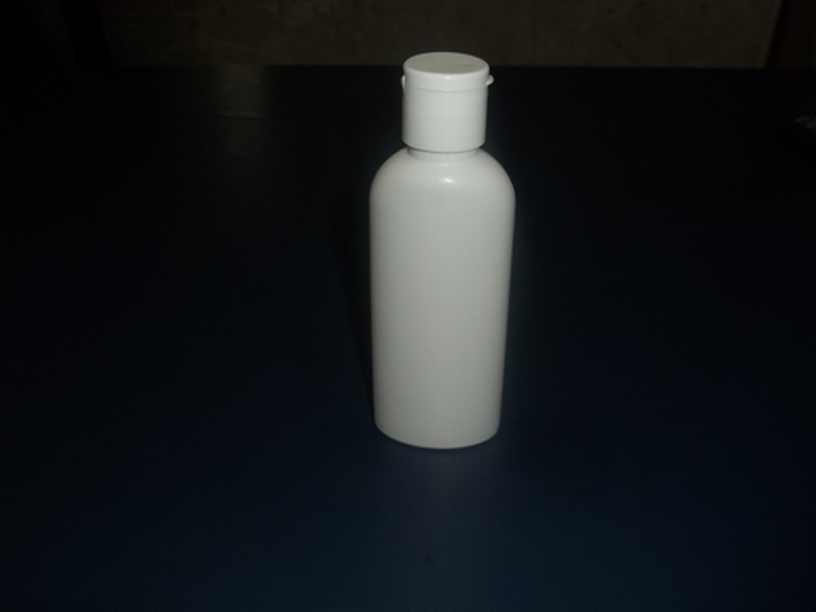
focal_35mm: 36
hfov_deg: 51.4
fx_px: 849
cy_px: 306
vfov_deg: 39.7
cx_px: 408
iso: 64
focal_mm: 6.5
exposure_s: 1/30
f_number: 3.1
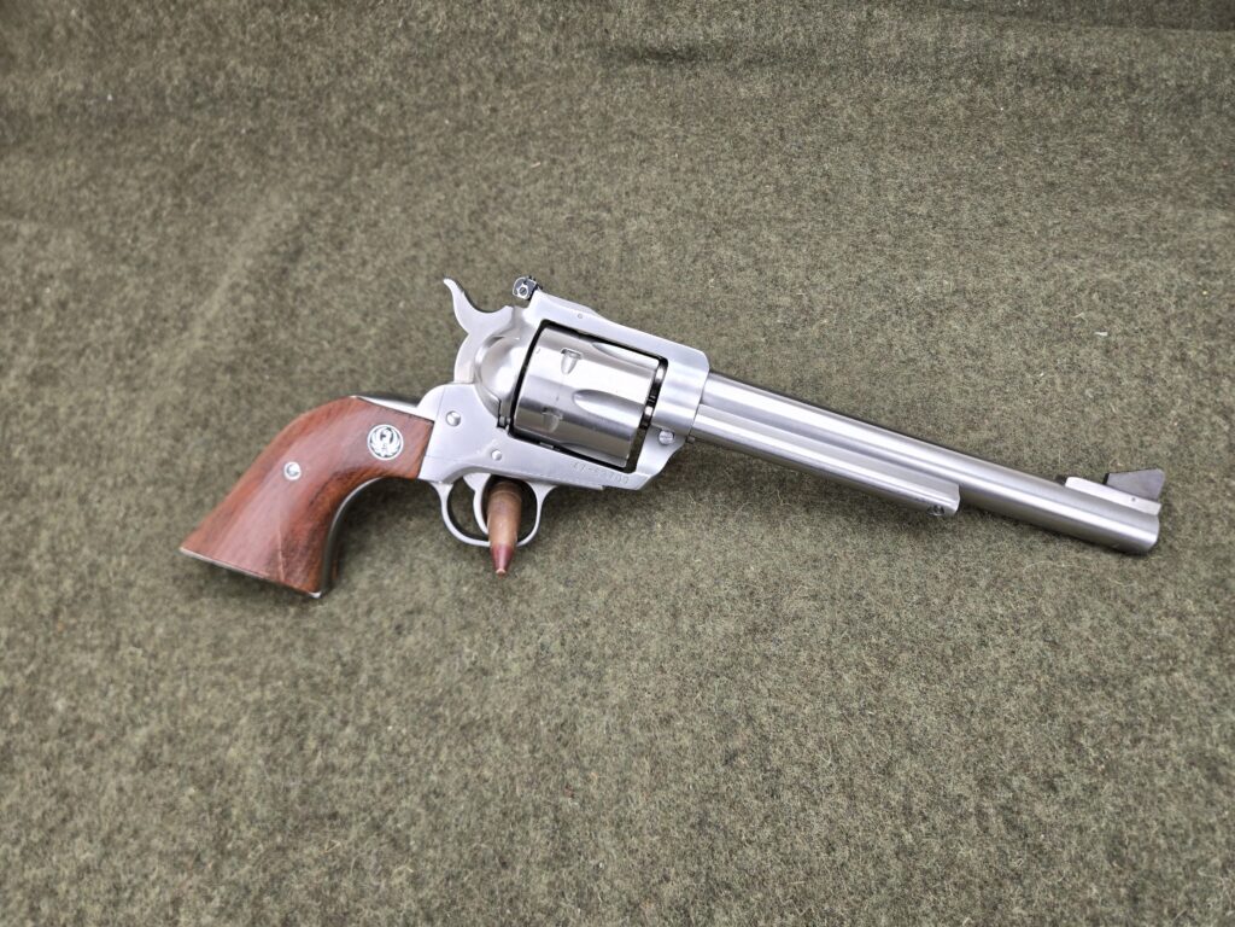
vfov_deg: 58.9
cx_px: 618
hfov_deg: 73.9
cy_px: 464
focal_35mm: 23
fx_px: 821
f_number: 1.8
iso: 80
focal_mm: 5.4
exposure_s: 1/120
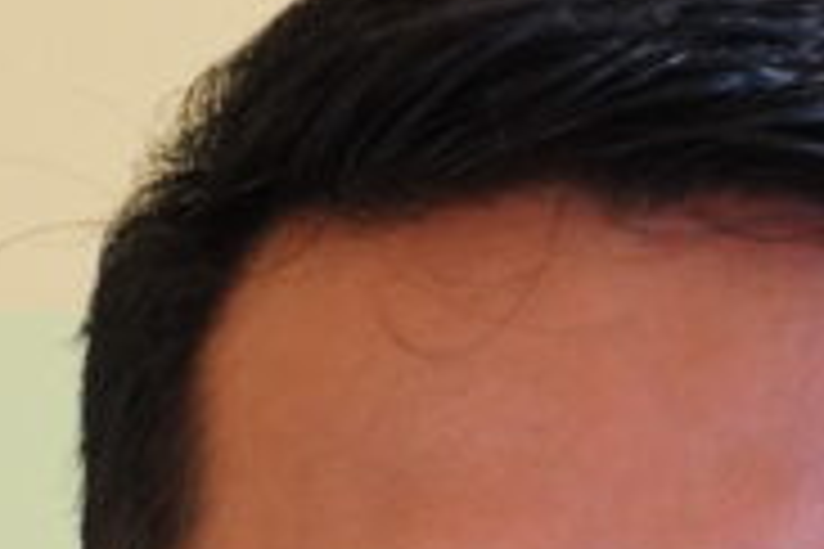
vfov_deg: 3.5
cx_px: 684
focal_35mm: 387
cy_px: 1141
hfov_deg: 5.3
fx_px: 8857
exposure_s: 1/40
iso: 1000
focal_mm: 46
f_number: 5.6
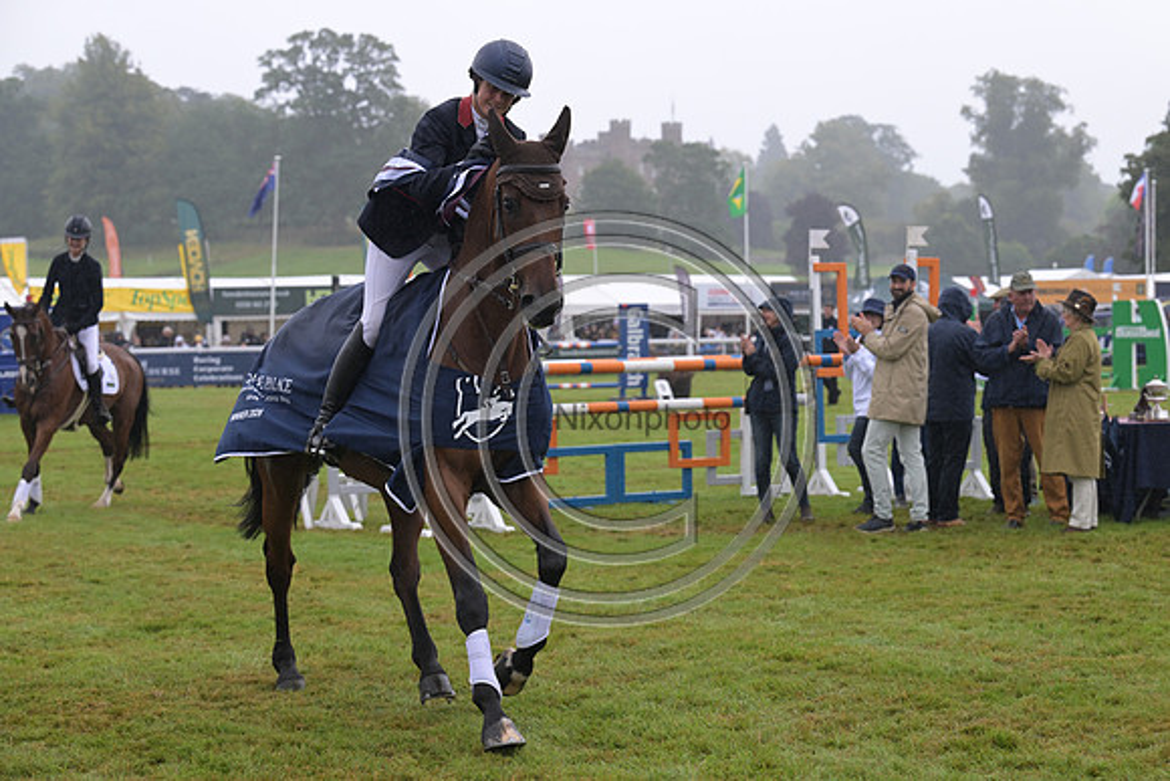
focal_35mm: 87
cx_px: 585
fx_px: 2828
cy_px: 390
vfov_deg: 15.7
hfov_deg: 23.4
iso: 800
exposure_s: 1/800
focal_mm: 87
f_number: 5.6
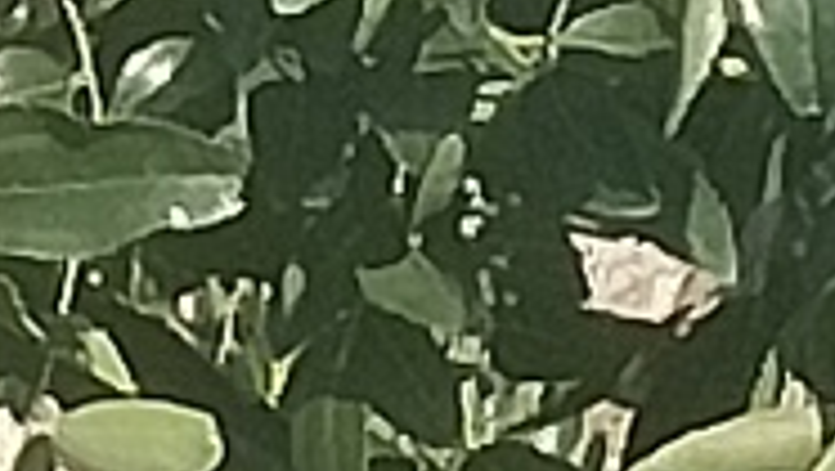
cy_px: -137
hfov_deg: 3.2
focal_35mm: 668
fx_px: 14803
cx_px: -58
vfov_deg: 1.8
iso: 100
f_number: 1.8
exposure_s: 1/397
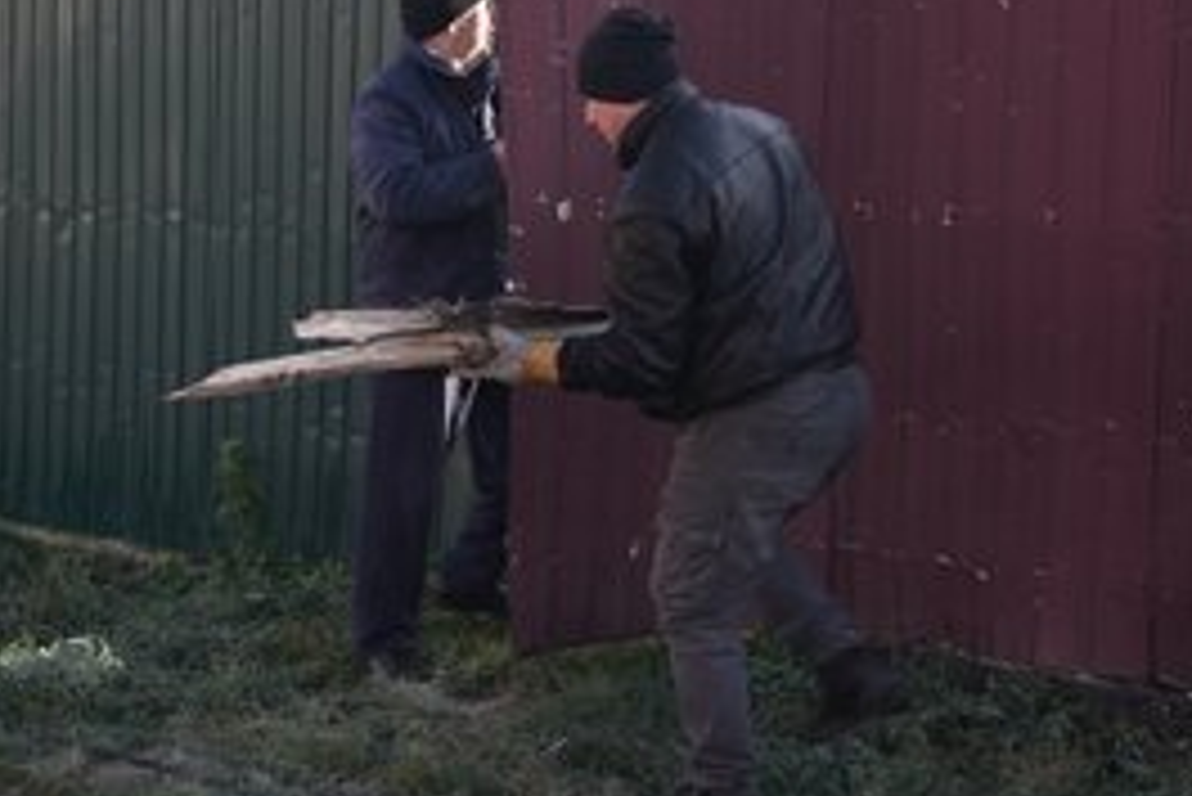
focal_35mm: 86
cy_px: 358
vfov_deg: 15.9
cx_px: 459
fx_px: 2849
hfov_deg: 23.6
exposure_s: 1/50
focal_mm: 57
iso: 500
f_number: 2.8
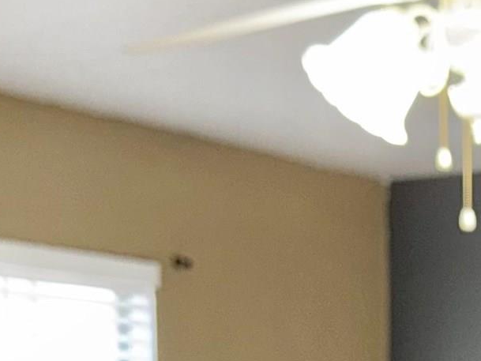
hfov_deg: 15.4
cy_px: 616
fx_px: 1682
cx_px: 659
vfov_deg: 11.5
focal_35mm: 121
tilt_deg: -5.3
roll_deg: -0.4
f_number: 1.78
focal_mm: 6.76
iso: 80
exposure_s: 1/21
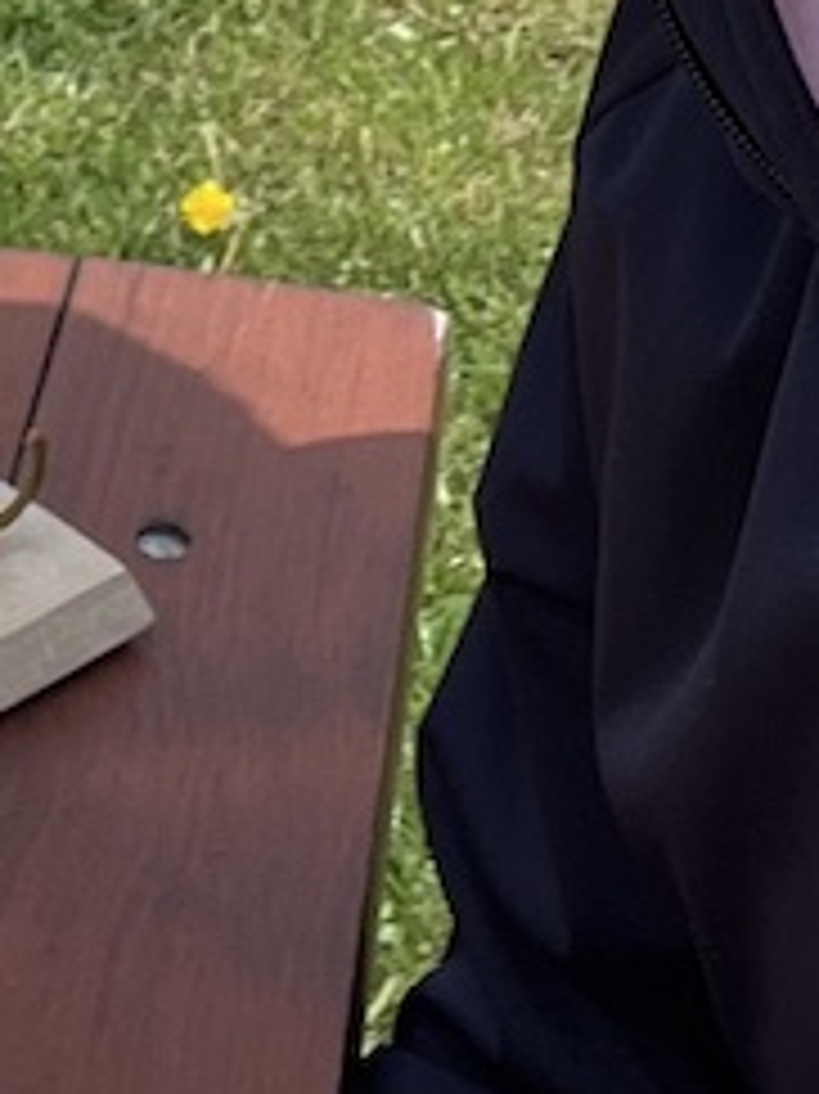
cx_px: 36
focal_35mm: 132
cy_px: -1096
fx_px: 4168
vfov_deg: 13.0
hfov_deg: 11.1
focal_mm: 2.71
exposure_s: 1/981
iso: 32
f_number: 2.2
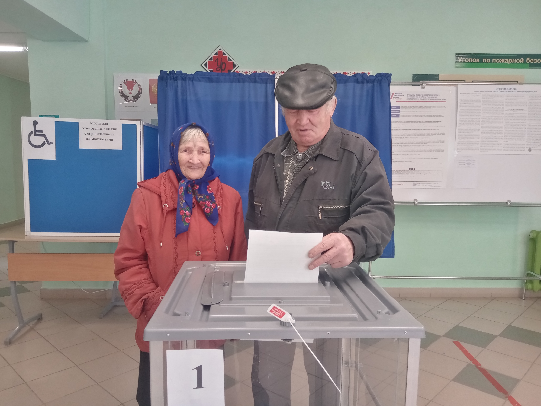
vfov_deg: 53.1
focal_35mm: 26
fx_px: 406
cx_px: 270
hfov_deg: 67.3
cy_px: 203
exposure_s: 1/25
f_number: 1.8
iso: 182
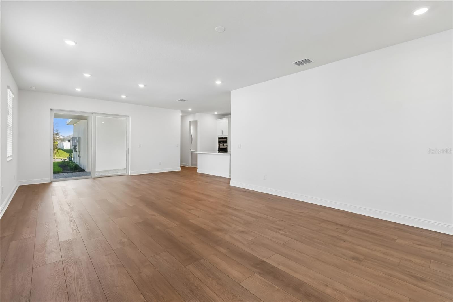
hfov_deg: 100.4
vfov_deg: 77.3
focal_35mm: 15
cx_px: 226
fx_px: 189
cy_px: 151
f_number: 7.1
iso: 100
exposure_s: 1/20
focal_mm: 10
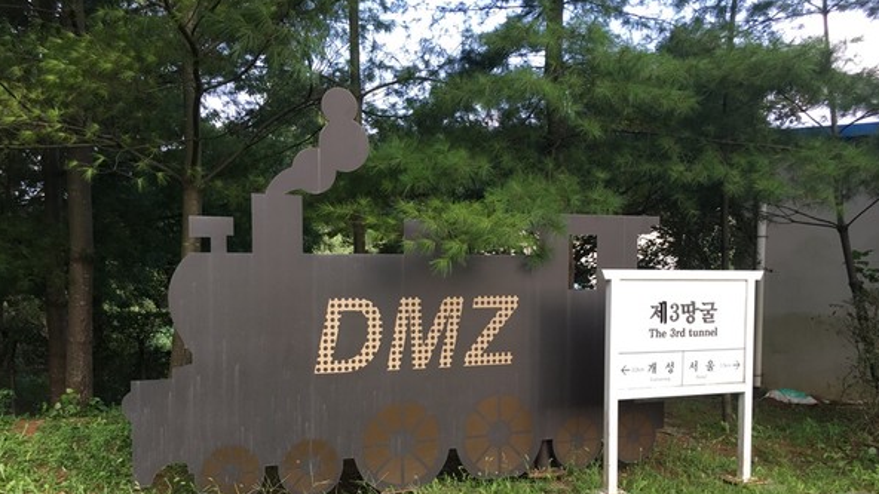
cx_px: 442
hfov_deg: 61.0
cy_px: 319
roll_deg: -0.3
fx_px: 746
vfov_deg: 36.4
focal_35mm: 32
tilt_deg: -4.0
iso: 40
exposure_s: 1/120
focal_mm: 4.15
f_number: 2.2
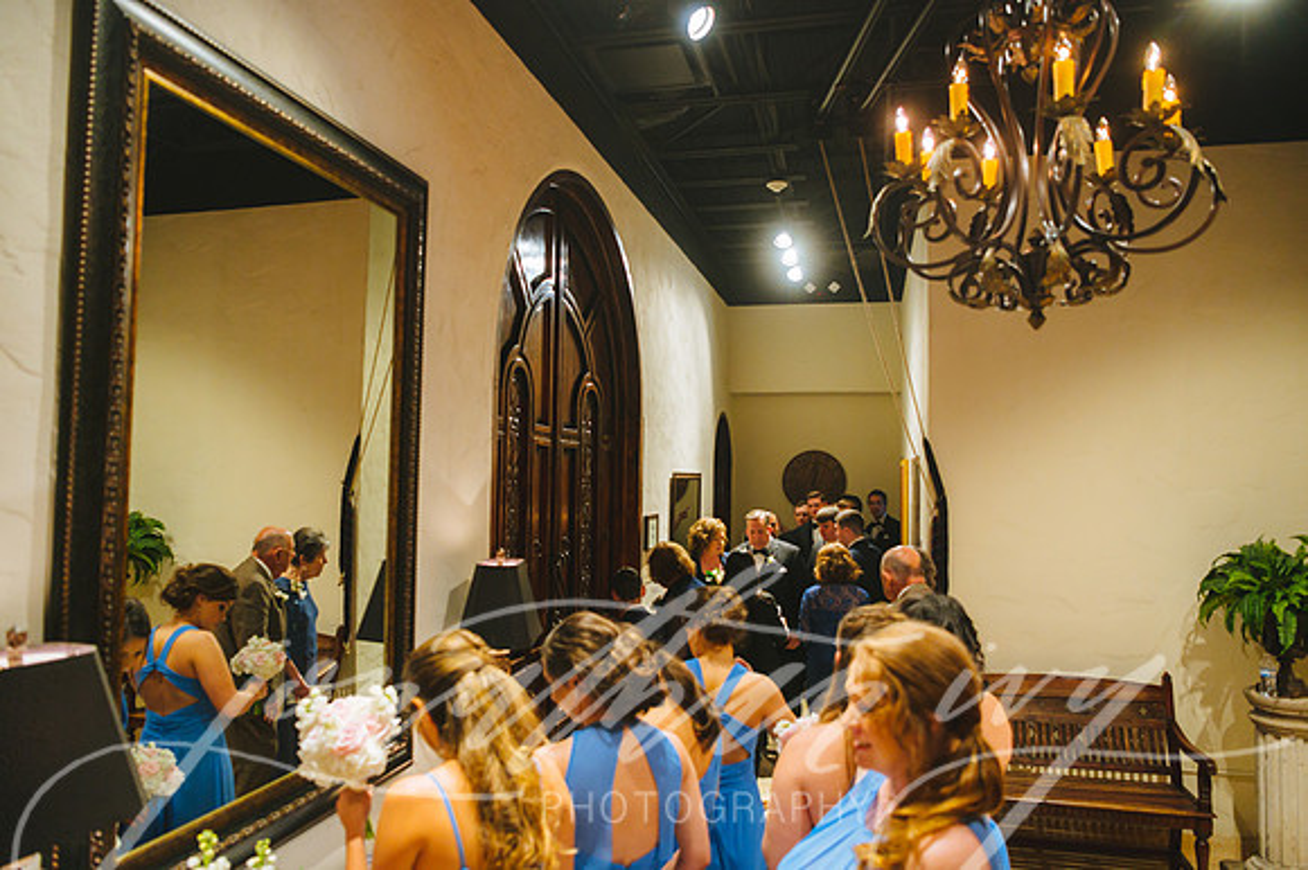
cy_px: 435
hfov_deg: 73.8
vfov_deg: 53.1
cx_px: 654
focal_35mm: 24
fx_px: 871
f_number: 2.8
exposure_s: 1/160
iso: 1600
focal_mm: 24
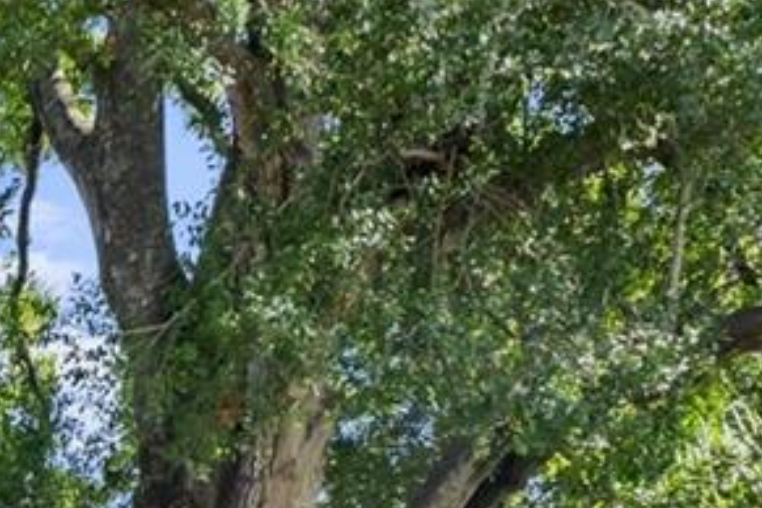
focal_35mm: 77
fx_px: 1630
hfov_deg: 18.2
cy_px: 1225
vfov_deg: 13.2
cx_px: -746
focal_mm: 14
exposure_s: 1/160
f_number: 8
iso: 400
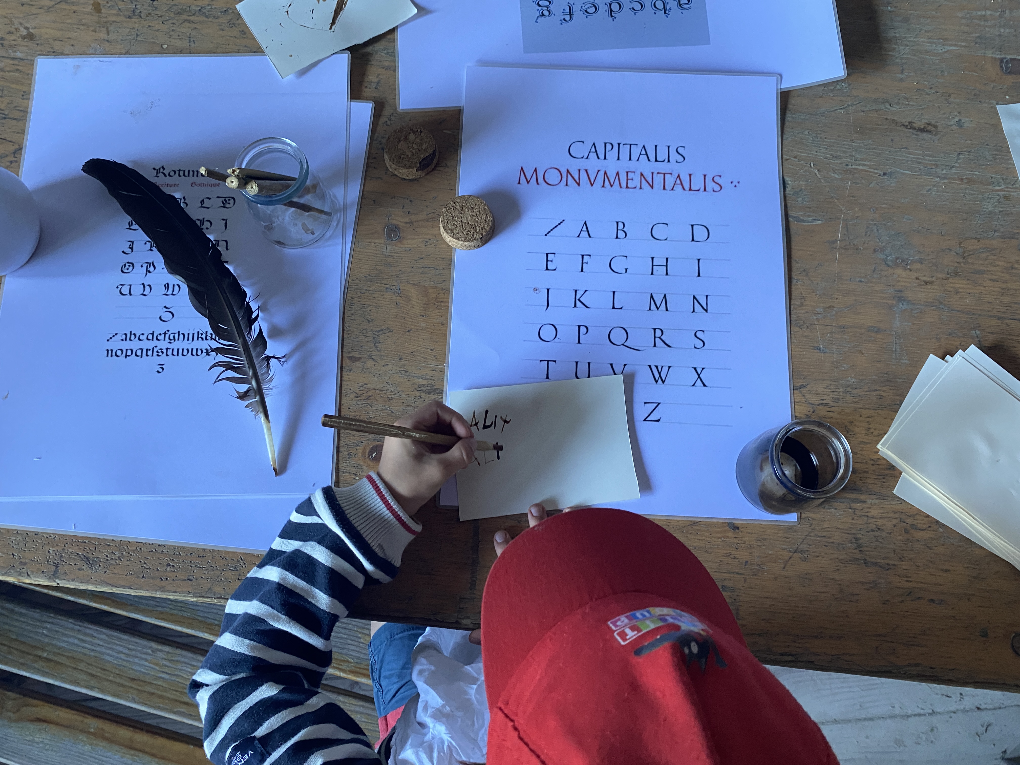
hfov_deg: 67.3
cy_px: 382
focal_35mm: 26
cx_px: 510
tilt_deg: -75.2
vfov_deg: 53.1
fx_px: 766
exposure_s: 1/60
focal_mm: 4.25
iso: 250
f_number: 1.8
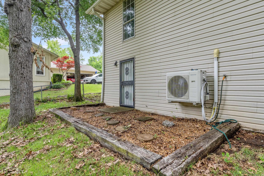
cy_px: 88
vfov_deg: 66.5
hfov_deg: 89.1
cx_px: 132
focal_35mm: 18
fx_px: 134
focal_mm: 12.2
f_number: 9
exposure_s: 1/25
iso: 160
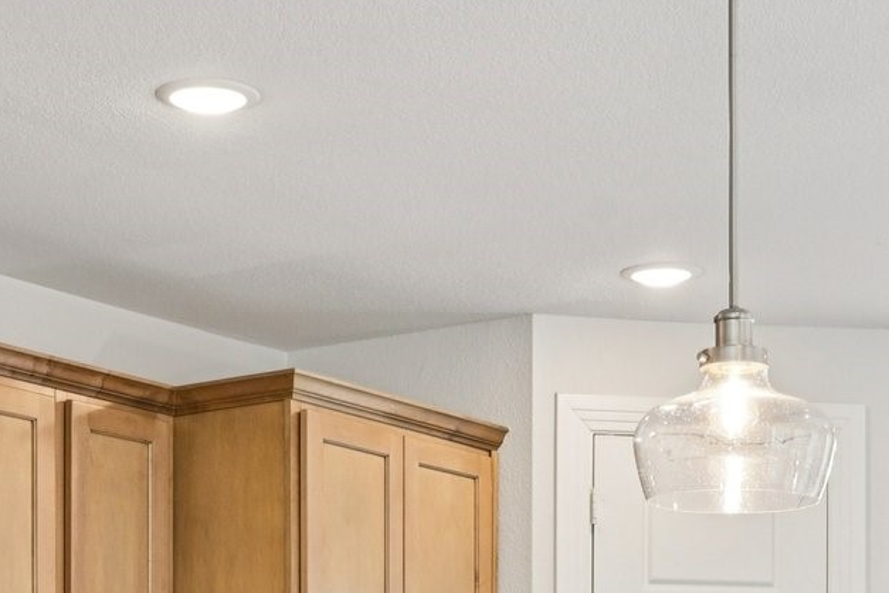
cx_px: 434
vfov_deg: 13.1
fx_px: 2420
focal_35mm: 98
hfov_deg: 20.8
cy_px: 907
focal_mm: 30
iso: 400
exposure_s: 1/30
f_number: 8
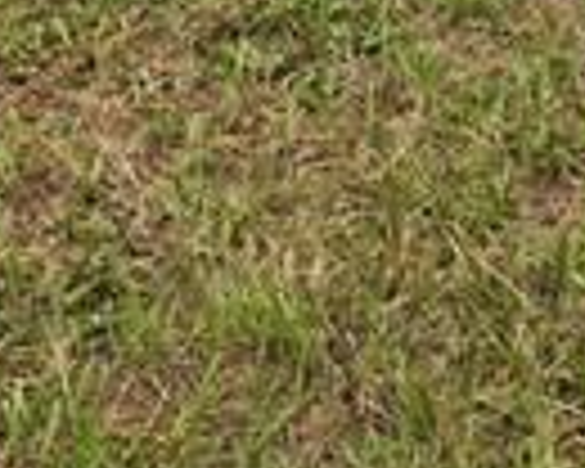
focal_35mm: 177
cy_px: -1220
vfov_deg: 7.1
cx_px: 364
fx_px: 3065
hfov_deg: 10.9
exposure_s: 1/6571
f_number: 1.4
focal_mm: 6.5
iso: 64
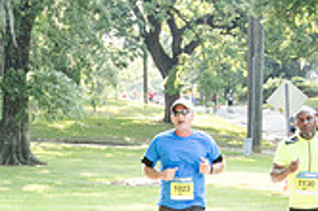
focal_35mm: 183
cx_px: -29
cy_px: 332
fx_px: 1613
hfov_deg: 11.1
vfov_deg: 7.3
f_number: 5
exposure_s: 1/400
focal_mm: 35
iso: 800
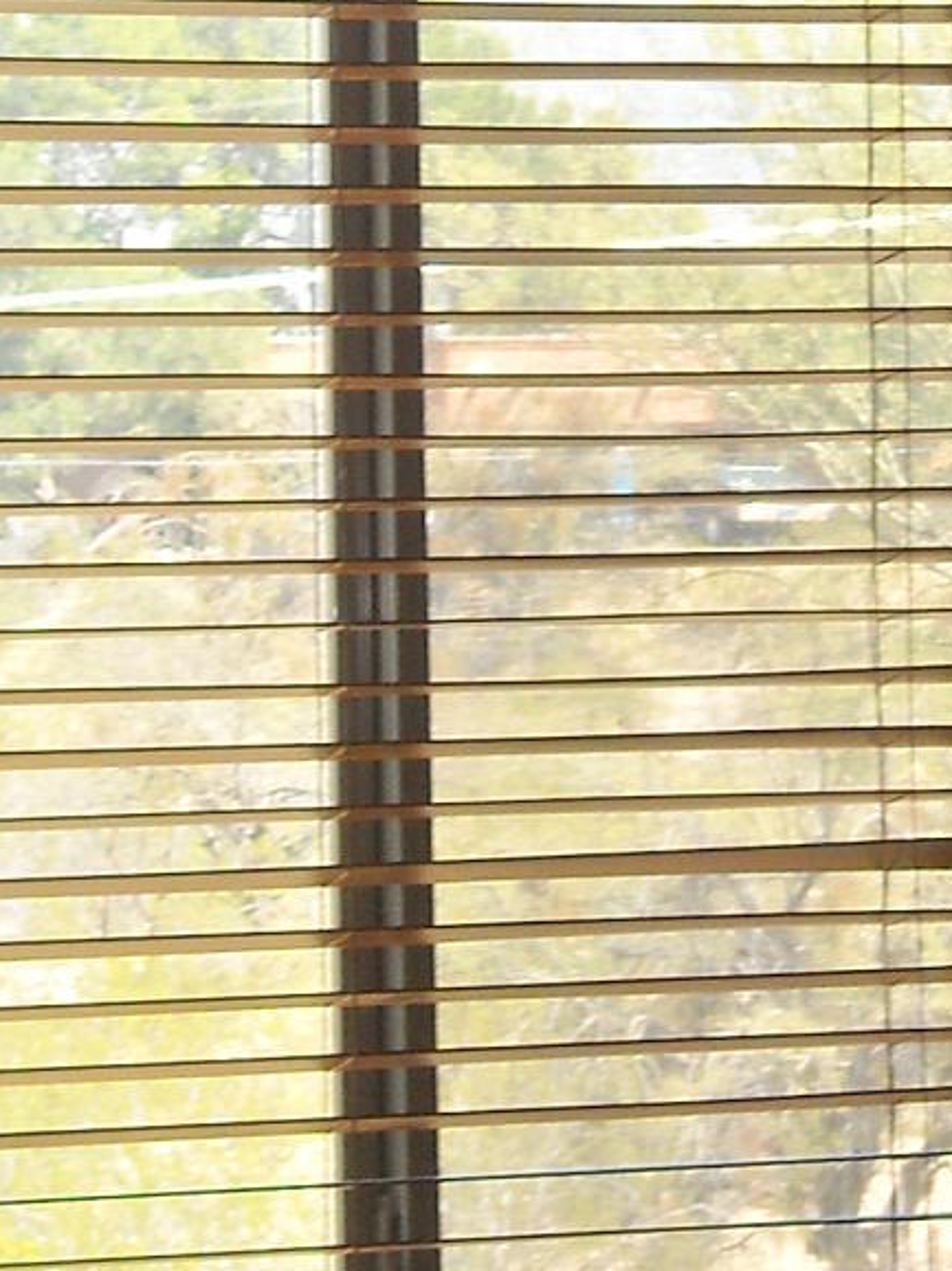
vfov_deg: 7.5
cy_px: 163
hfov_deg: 5.6
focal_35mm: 263
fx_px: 9651
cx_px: 1082
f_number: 3.9
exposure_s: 1/125
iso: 100
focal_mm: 12.3
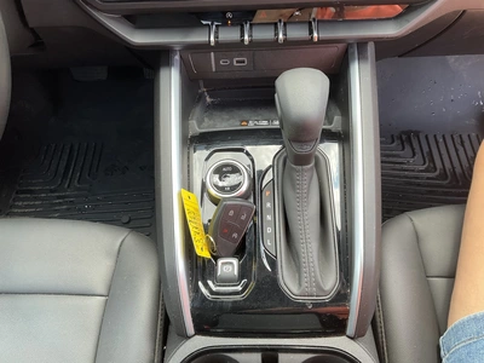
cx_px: 242
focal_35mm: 29
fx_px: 405
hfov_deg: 61.7
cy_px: 182
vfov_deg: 48.2
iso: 64
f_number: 1.8
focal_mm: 3
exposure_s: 1/122
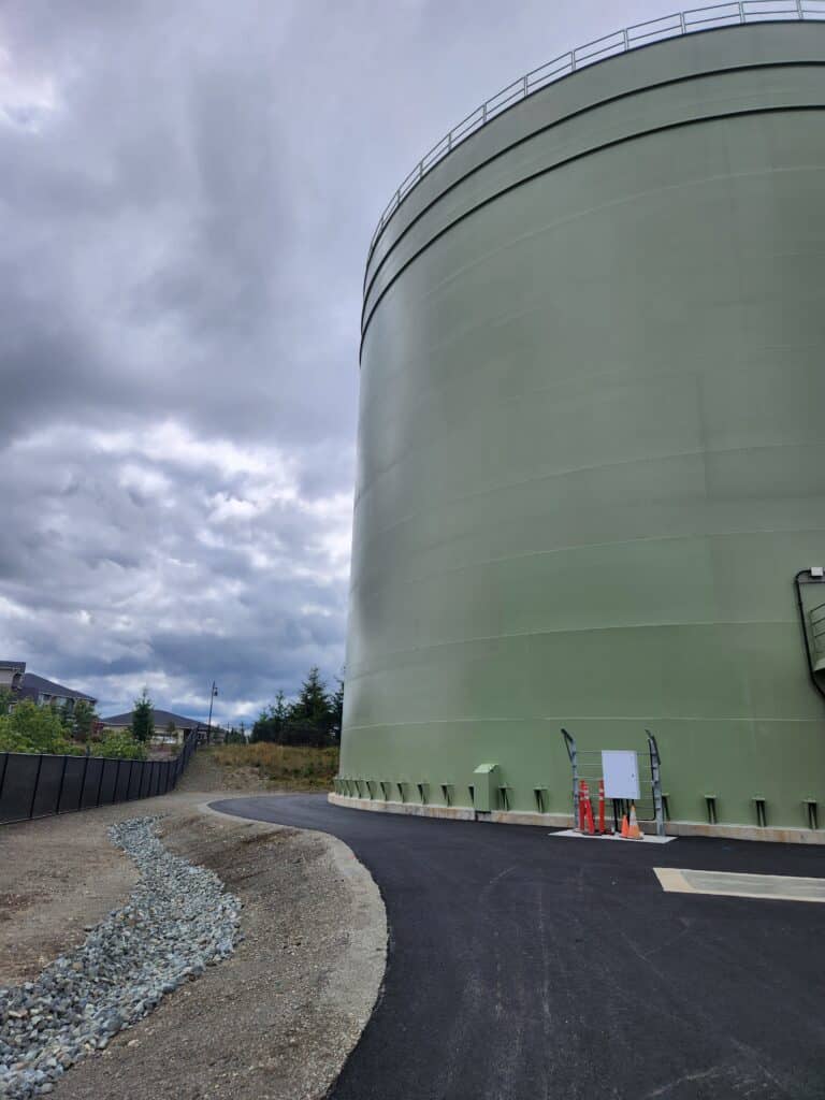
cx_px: 412
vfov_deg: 73.9
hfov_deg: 58.9
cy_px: 550
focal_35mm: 23
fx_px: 731
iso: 20
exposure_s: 1/2450
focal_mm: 5.4
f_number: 1.8
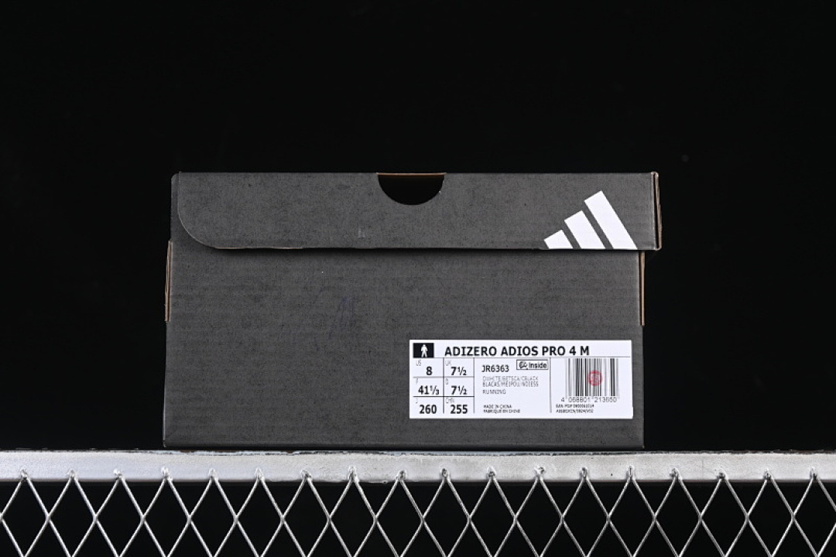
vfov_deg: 18.2
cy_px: 278
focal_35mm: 75
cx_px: 418
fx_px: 1742
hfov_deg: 27.0
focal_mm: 50
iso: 160
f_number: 6.3
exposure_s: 1/60
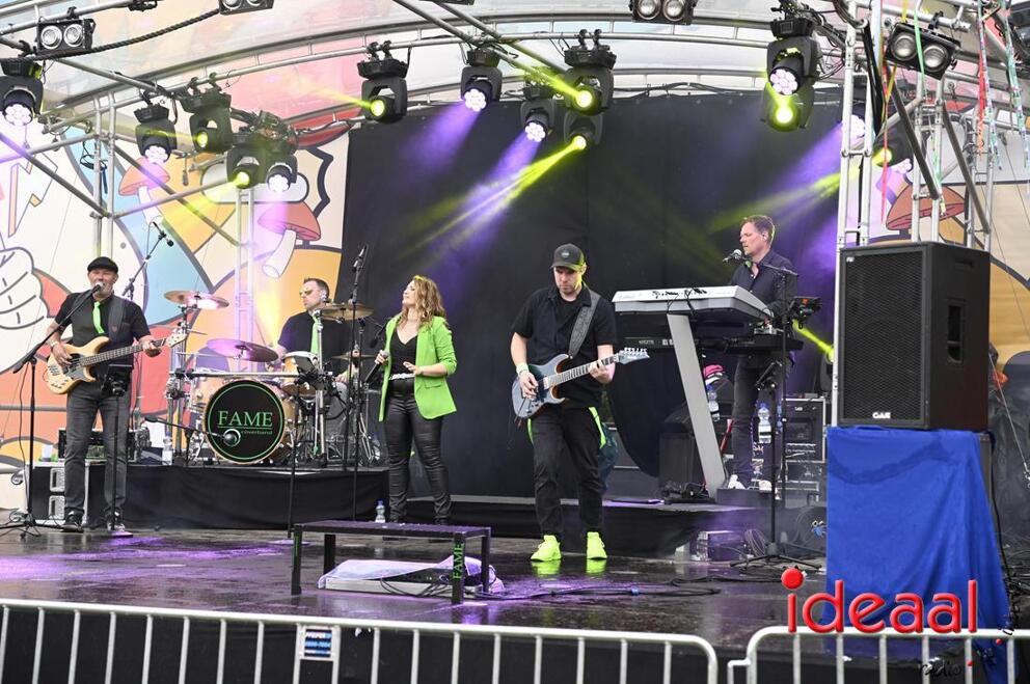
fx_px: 2000
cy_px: 342
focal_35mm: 70
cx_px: 515
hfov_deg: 28.9
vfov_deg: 19.4
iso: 400
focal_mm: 70
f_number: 3.5
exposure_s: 1/250
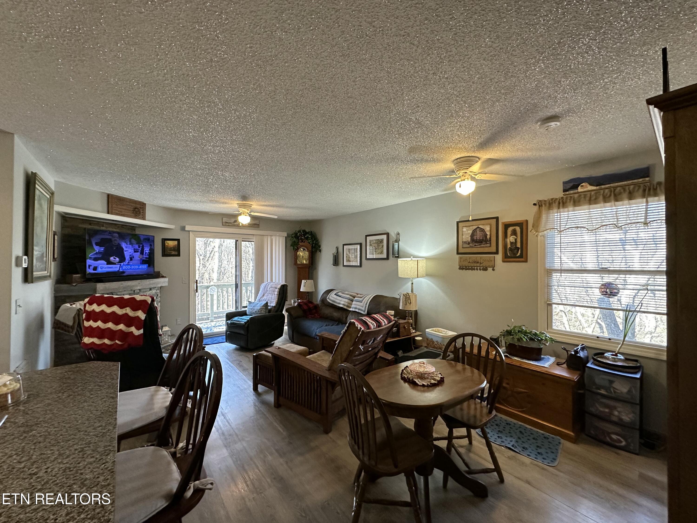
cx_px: 348
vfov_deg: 85.7
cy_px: 262
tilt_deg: +1.4
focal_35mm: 14
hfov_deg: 102.1
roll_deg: +0.1
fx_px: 282
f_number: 2.2
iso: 320
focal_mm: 2.22
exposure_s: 1/120
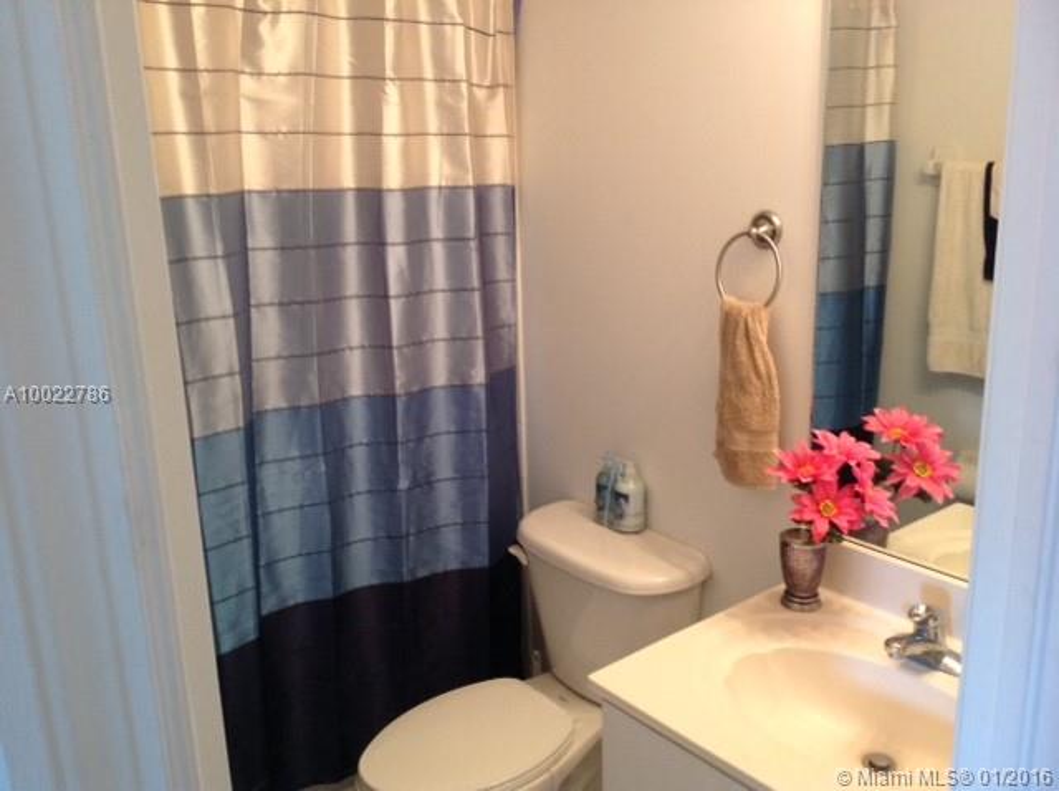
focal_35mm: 35
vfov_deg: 40.6
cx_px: 530
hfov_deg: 52.7
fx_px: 1069
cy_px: 396
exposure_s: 1/15
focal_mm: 4.28
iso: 125
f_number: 2.4
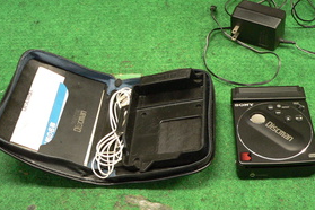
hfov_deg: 38.8
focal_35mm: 51
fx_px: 446
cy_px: 86
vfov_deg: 26.4
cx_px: 186
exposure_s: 1/10
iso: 200
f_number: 2.8
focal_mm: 6
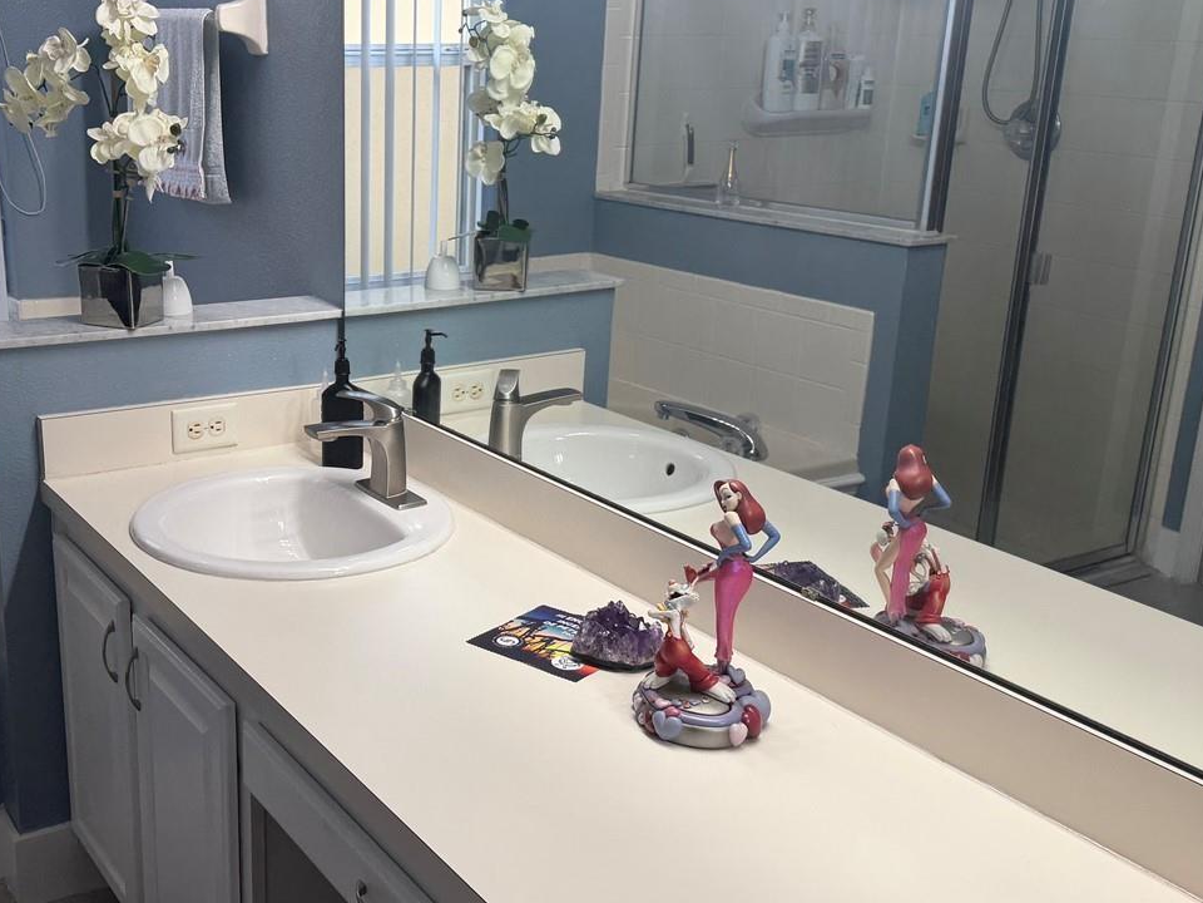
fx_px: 1390
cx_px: 409
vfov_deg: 35.9
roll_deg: -0.5
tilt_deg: -19.0
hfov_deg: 46.1
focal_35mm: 40
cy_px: 512
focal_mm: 6.76
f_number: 1.78
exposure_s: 1/120
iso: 80
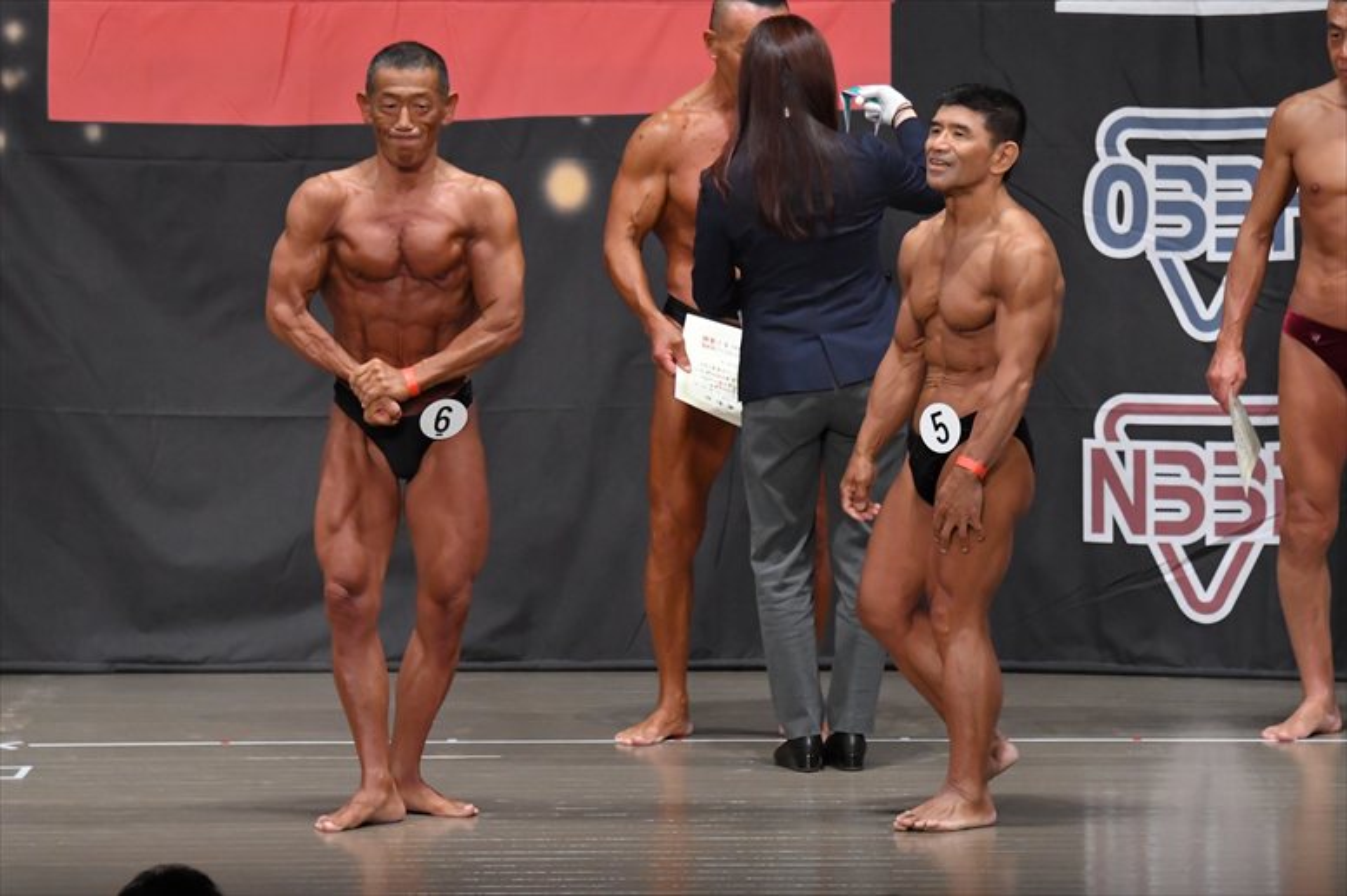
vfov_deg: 6.1
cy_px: 448
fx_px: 8415
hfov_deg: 9.2
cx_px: 674
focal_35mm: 225
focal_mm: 150
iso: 5000
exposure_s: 1/400
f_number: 5.6
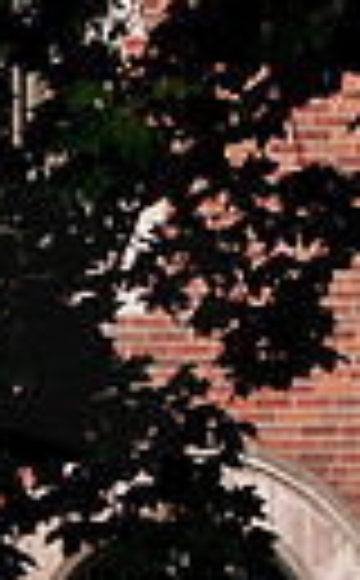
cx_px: -198
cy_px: 821
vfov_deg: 5.8
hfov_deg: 3.6
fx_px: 5651
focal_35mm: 358
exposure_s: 1/320
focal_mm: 52
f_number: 6.3
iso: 125
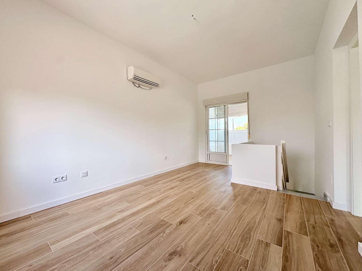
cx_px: 181
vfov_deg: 85.7
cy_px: 136
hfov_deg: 102.1
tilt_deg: +0.4
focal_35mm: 14
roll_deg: +1.1
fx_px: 146
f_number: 2.2
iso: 64
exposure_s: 1/158
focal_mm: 2.22
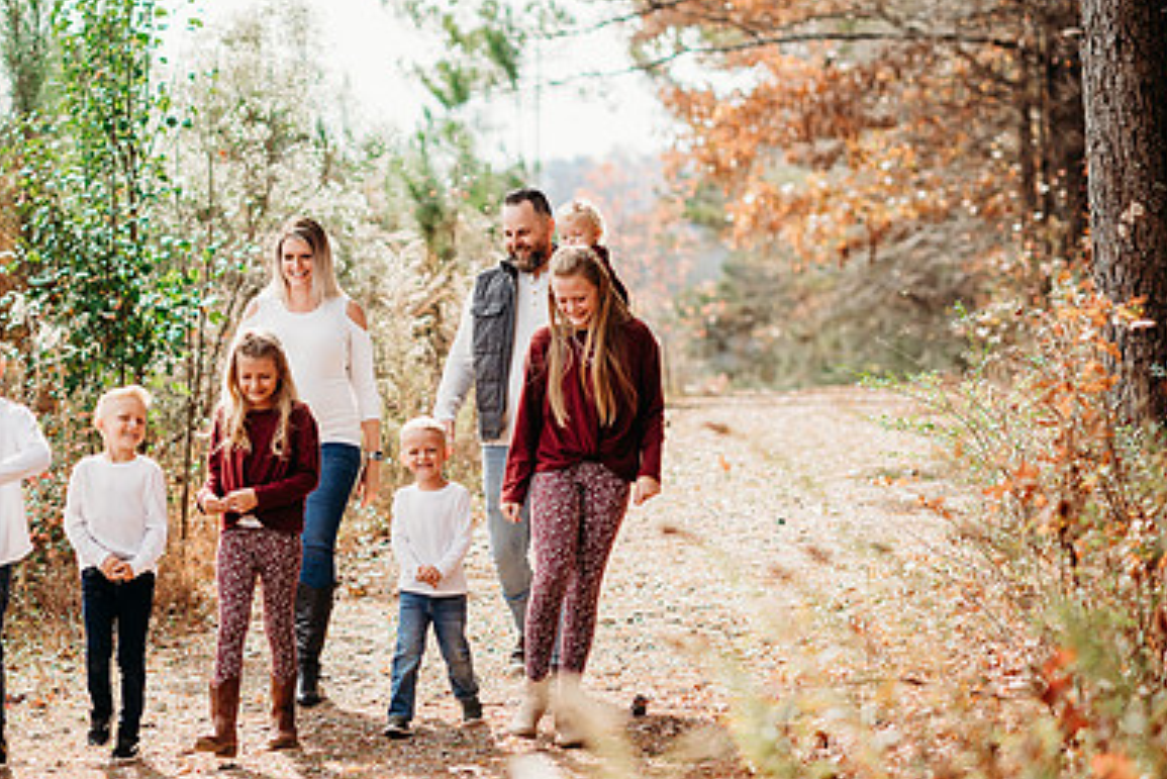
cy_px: 471
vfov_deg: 10.7
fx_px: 4151
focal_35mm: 128
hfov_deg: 16.0
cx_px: 391
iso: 100
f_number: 2.2
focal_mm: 85
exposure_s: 1/1250
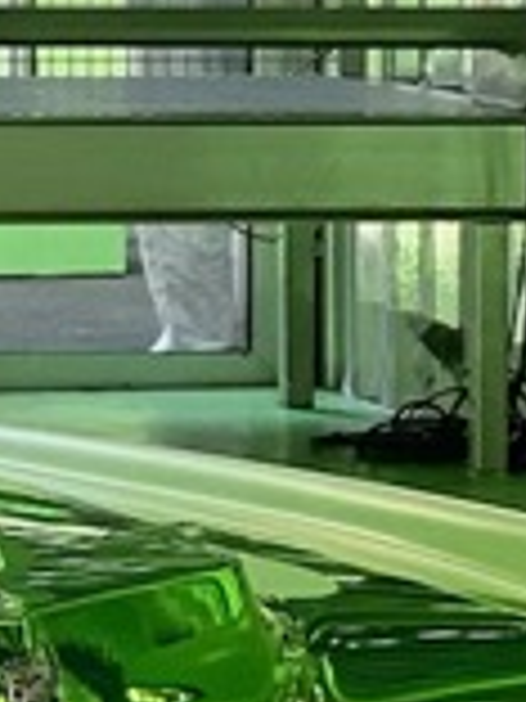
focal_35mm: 399
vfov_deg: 5.0
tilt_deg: -2.4
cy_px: 14
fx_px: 8084
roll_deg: -0.7
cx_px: -1155
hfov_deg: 3.6
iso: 32
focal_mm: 6
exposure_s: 1/120
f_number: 2
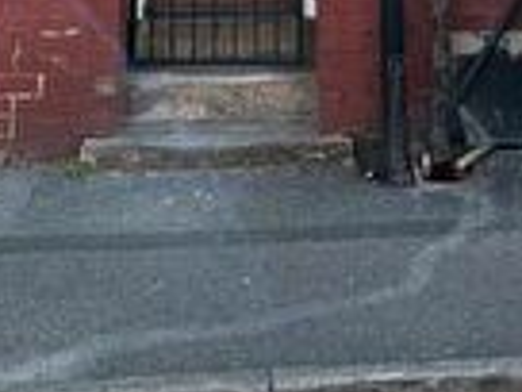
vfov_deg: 16.1
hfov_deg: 26.9
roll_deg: -0.1
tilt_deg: +8.6
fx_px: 1086
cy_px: -382
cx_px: 334
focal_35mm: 72
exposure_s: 1/368
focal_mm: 2.22
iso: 40
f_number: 2.2
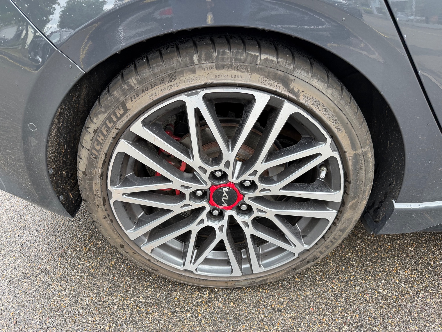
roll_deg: +2.1
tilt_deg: -34.7
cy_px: 166
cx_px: 221
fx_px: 306
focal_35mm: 24
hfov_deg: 71.6
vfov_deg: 56.8
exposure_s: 1/121
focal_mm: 6.76
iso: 125
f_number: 1.78
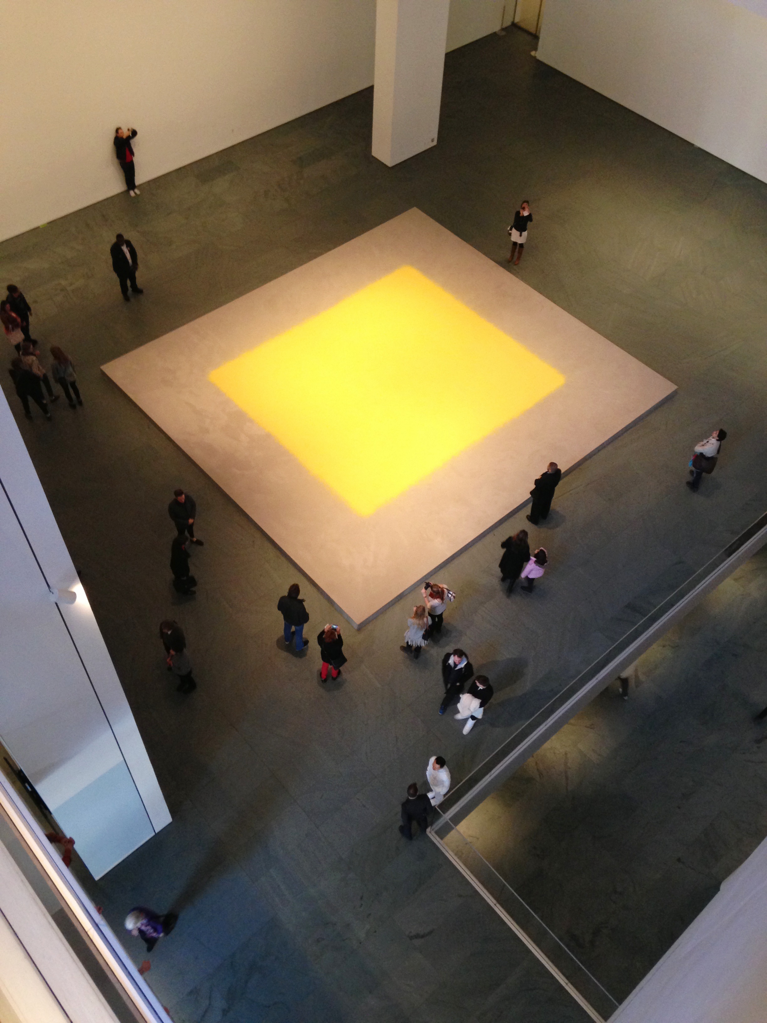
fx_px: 975
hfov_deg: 42.9
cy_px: 512
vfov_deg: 55.4
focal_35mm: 33
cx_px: 384
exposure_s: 1/20
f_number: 2.4
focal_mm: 4.13
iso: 200
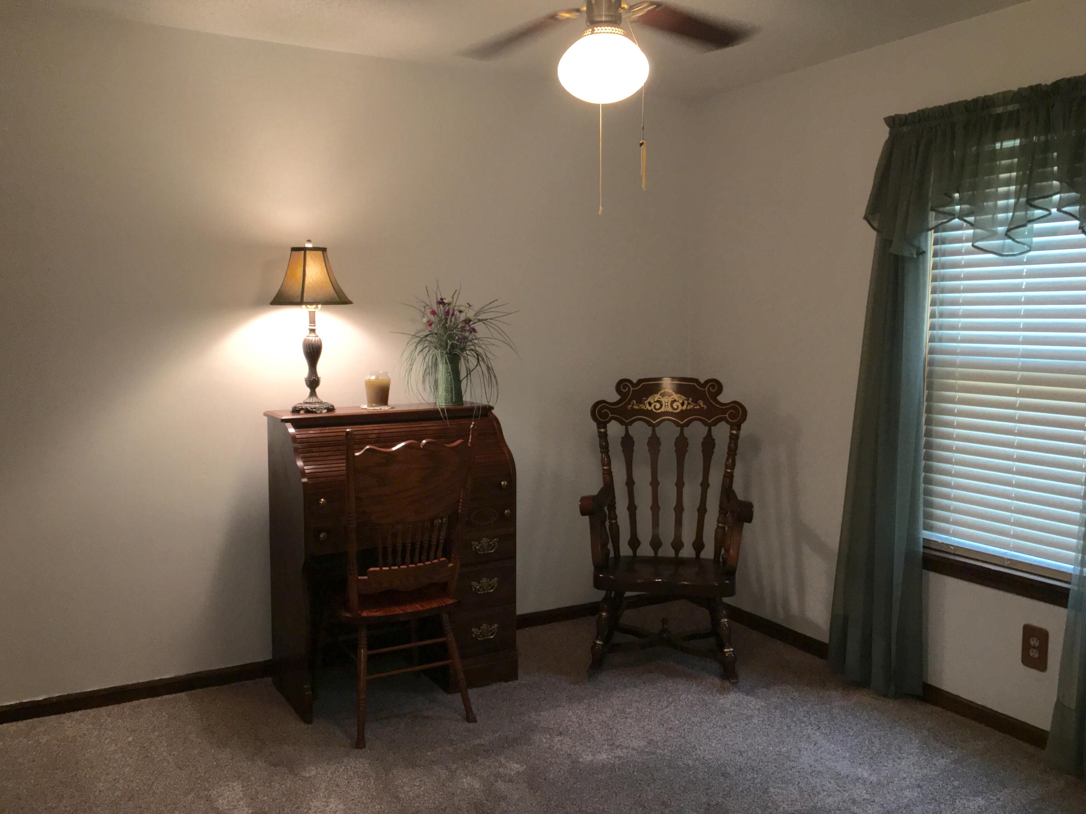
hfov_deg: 60.0
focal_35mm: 30
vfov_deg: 46.8
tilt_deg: -4.0
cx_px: 528
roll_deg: -1.3
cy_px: 409
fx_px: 941
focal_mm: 4.15
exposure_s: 1/30
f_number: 2.2
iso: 50
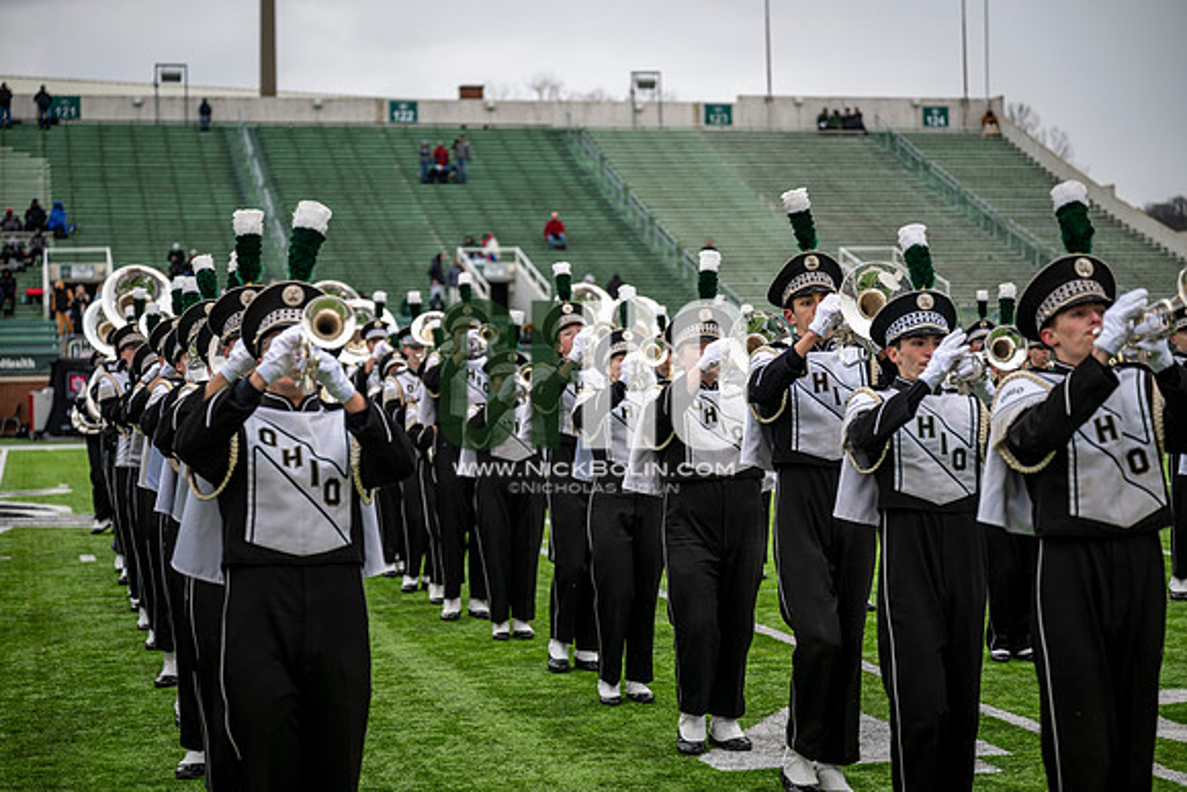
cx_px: 594
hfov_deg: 28.8
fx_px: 2308
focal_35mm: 70
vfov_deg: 19.5
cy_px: 396
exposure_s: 1/500
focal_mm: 70
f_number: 2.8
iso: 100
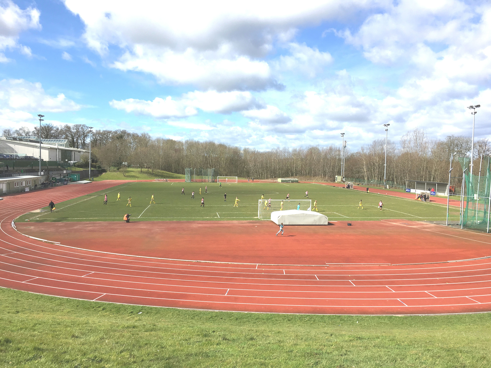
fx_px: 411
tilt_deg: -3.0
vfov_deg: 48.2
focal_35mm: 29
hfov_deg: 61.7
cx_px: 246
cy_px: 184
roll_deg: -2.3
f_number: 2.2
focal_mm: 4.15
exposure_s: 1/1425
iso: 25
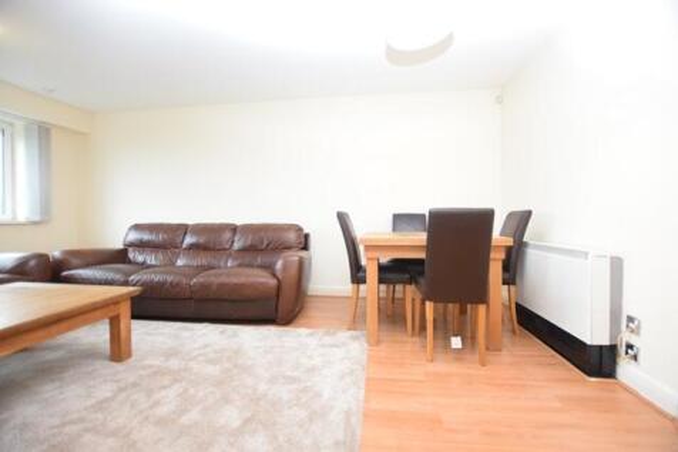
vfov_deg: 77.3
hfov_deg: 100.4
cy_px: 226
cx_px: 339
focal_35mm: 15
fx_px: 282
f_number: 3.5
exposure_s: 1/60
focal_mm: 10
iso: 1100
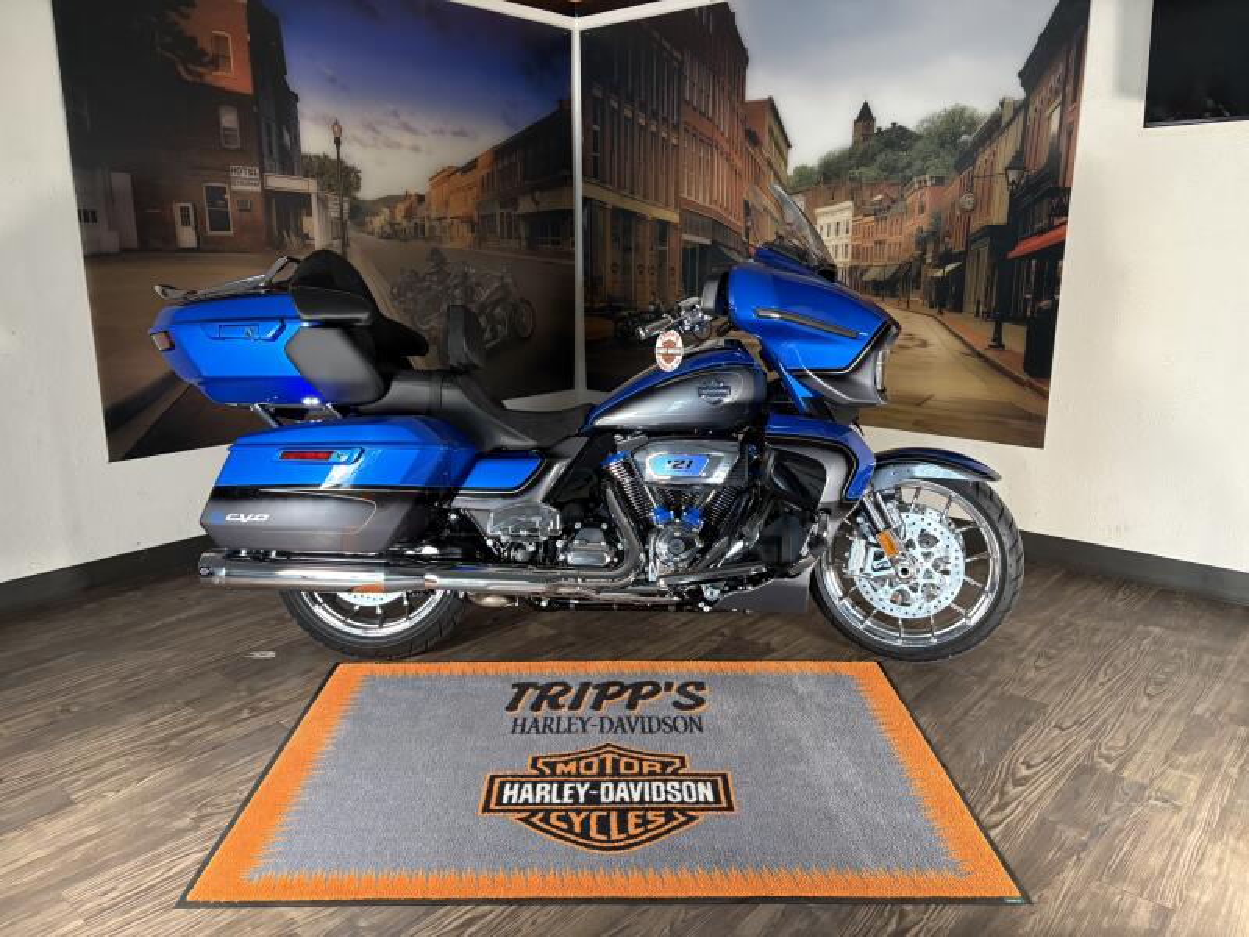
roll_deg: +0.9
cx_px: 624
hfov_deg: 67.3
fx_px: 938
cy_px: 468
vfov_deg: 53.1
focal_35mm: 26
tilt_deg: -13.0
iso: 320
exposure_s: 1/60
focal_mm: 5.96
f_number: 1.6
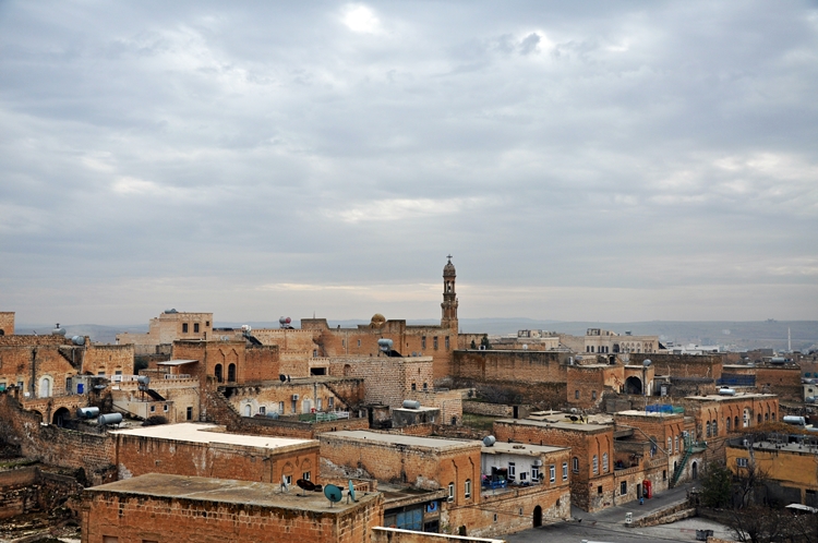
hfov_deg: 49.6
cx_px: 409
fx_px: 885
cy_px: 272
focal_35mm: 39
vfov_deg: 34.1
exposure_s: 1/640
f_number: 5.6
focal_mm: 26
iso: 200
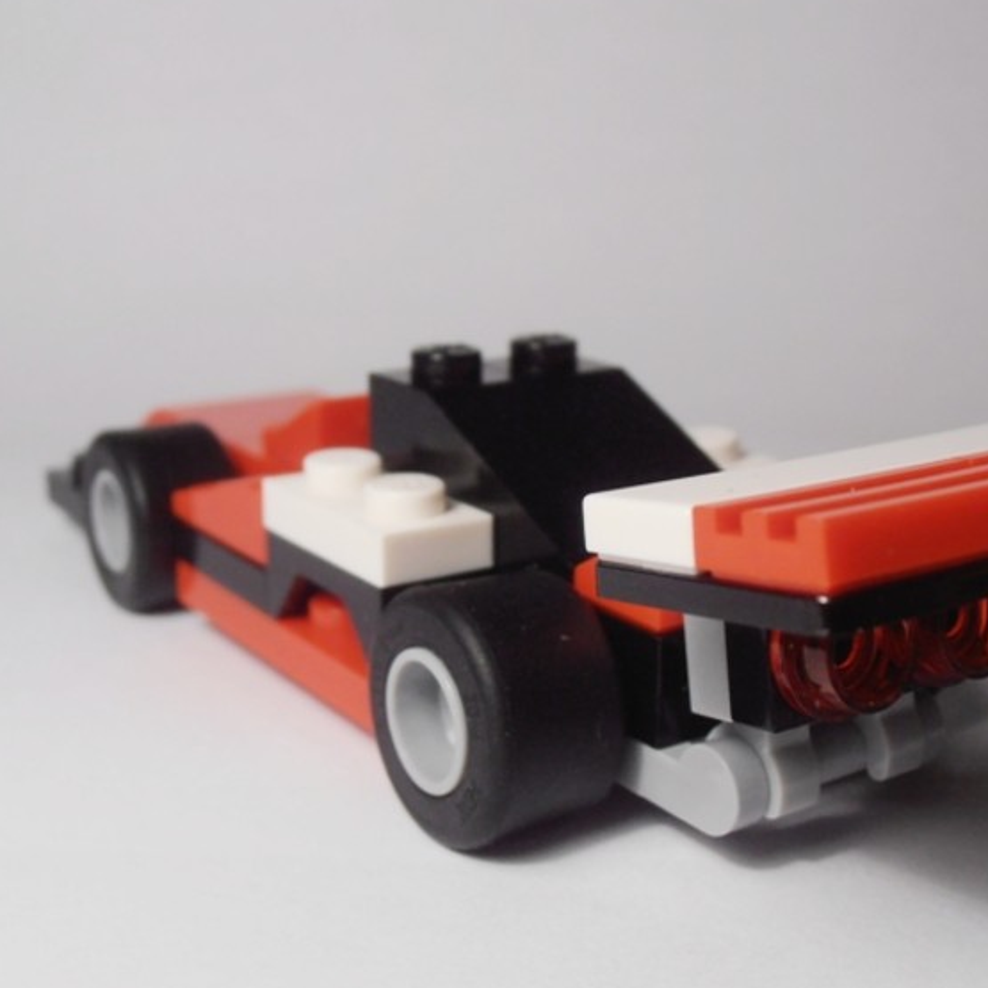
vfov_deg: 32.2
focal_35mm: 53
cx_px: 538
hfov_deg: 32.2
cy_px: 519
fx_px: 1711
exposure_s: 1/80
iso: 80
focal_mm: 6.61
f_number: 3.9
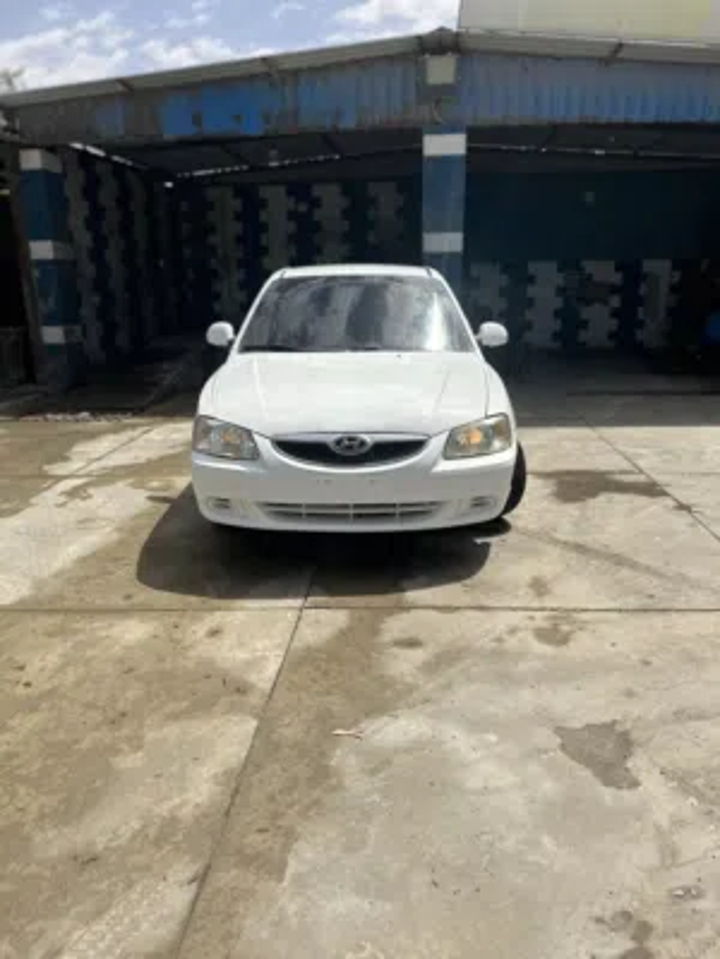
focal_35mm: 24
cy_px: 480
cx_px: 360
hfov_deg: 56.8
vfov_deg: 71.6
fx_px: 666
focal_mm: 6.86
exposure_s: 1/8197
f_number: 1.78
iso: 80
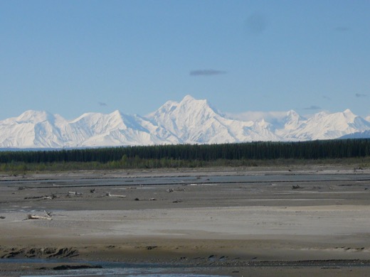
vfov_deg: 11.6
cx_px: 185
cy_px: 138
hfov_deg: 15.4
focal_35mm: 128
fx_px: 1368
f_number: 14
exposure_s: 1/160
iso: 100
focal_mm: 14.2
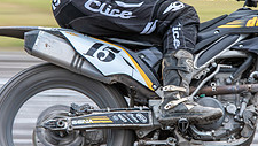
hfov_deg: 3.3
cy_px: 67
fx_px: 4526
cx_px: 169
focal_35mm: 661
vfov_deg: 1.8
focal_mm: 200
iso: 160
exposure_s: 1/200
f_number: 8
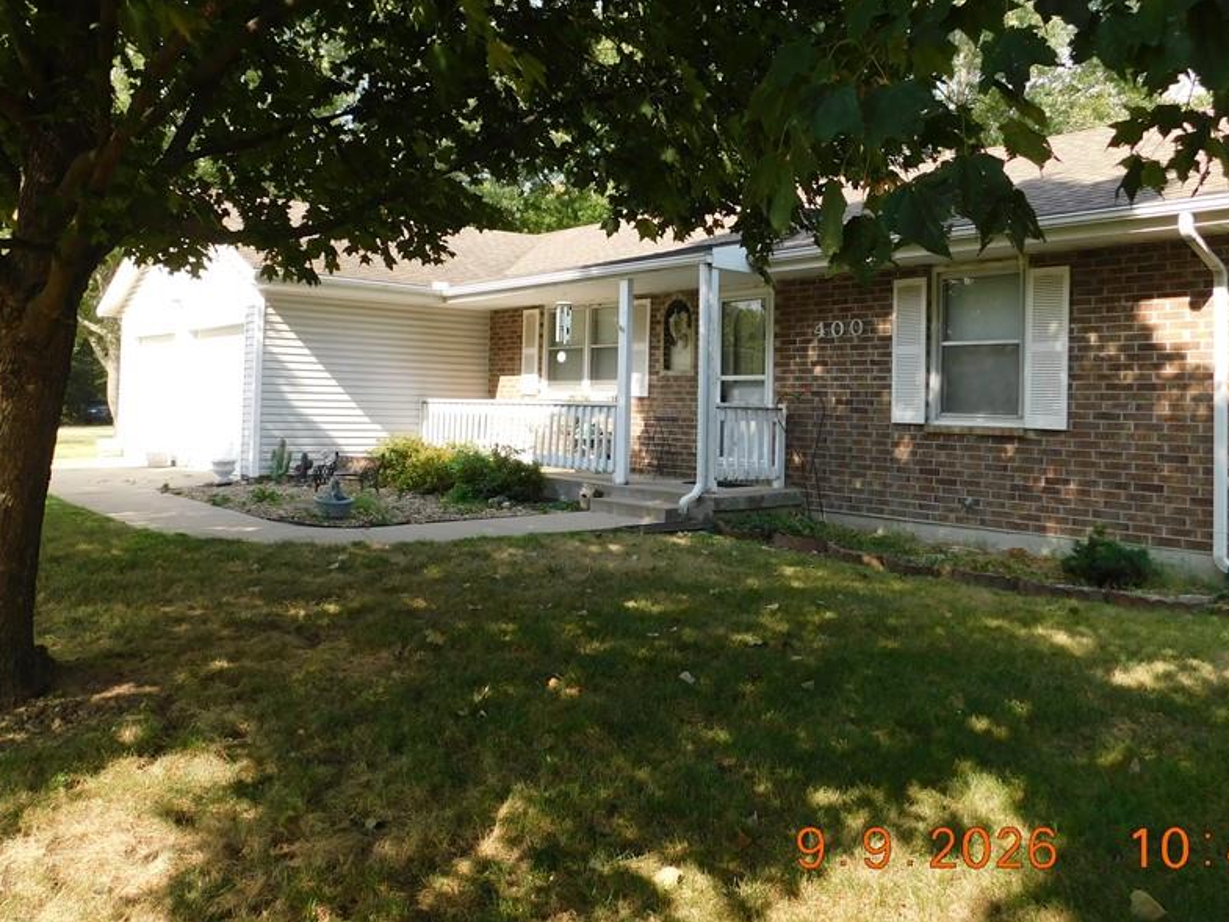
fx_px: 1065
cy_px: 373
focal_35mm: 30
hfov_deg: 59.9
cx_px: 589
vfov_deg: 46.6
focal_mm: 4
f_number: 3
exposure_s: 1/500
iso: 125
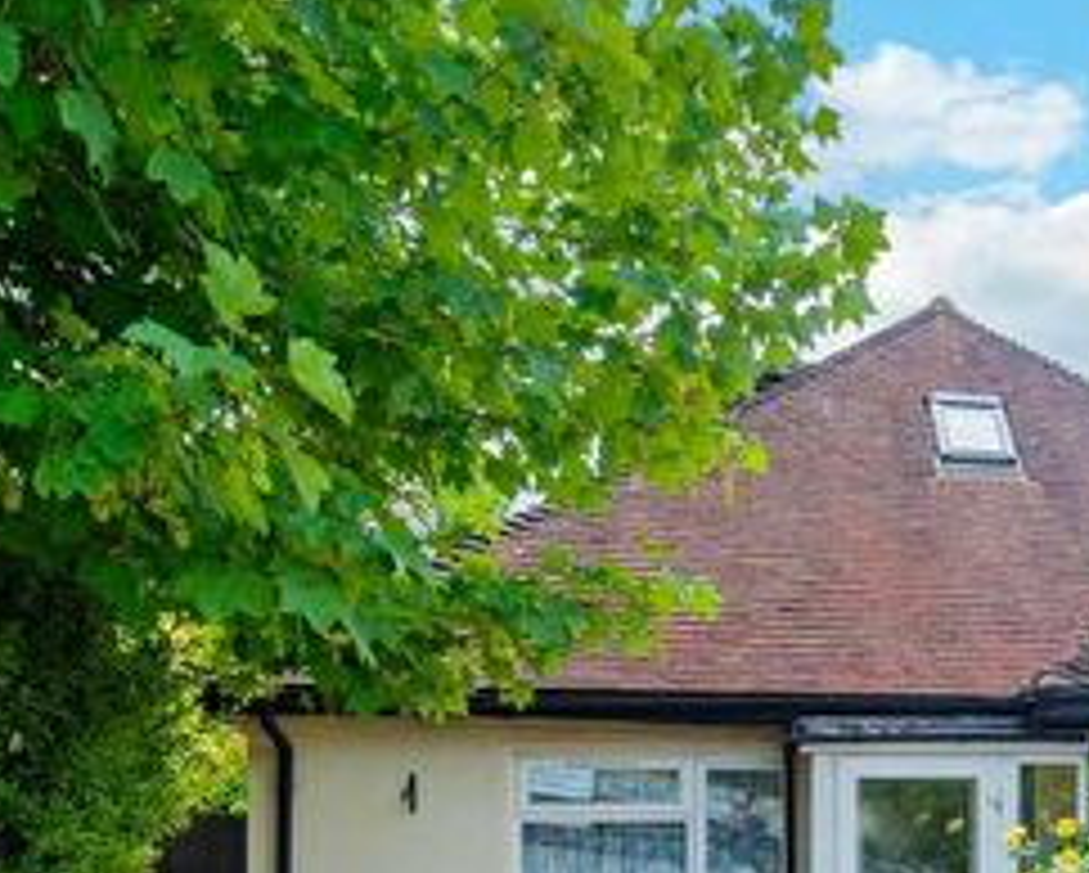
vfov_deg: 35.1
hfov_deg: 40.5
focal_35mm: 38
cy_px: 898
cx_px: 1143
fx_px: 1226
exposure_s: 1/125
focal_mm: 14
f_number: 8
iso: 100
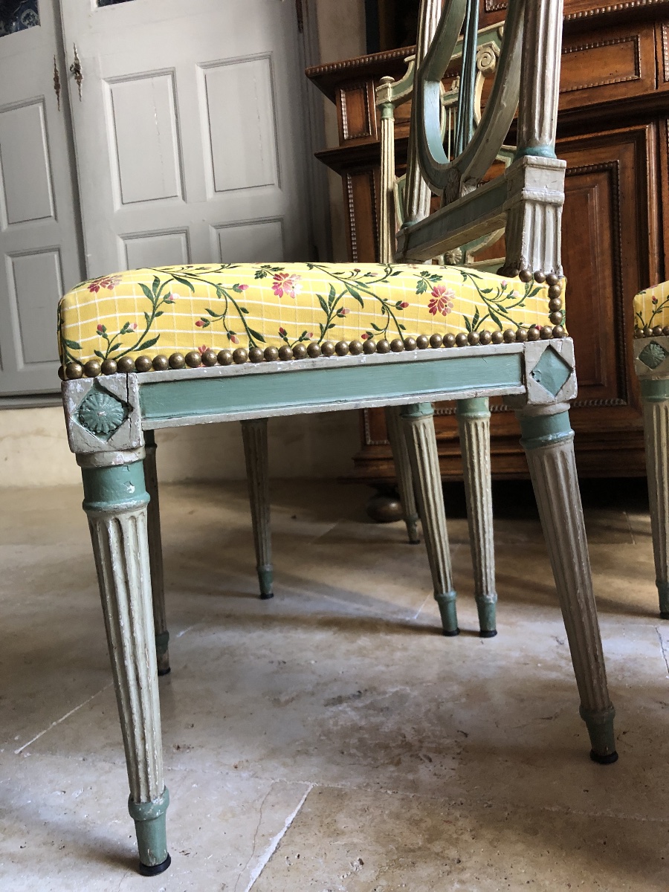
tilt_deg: -5.1
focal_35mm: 28
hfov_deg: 49.7
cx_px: 334
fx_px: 722
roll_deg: +3.9
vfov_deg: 63.4
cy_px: 446
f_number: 1.8
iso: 80
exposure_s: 1/15
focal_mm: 4
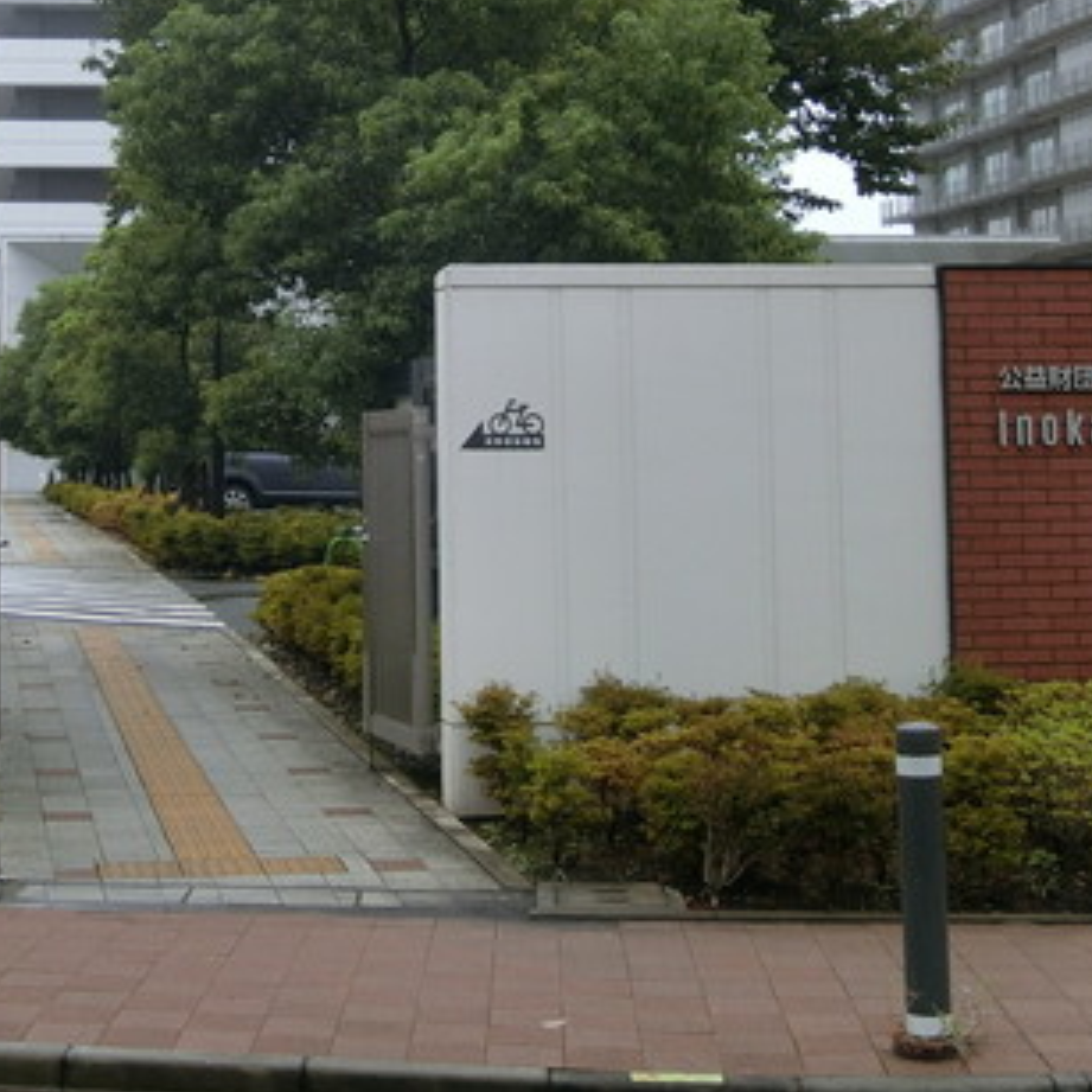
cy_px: 285
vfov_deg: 24.4
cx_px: 235
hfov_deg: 24.3
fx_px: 2498
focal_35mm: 70
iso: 125
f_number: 3.7
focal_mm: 8.1
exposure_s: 1/125
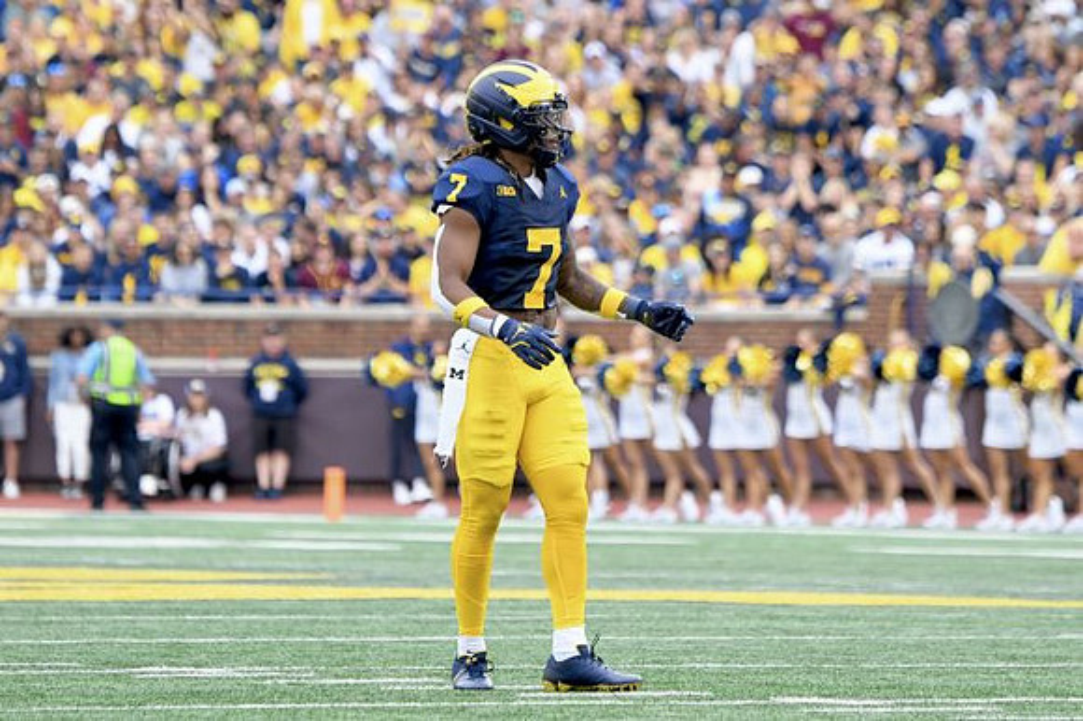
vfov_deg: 3.3
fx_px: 12627
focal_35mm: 420
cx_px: 542
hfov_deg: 4.9
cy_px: 360
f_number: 5.6
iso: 1600
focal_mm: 280
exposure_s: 1/1000
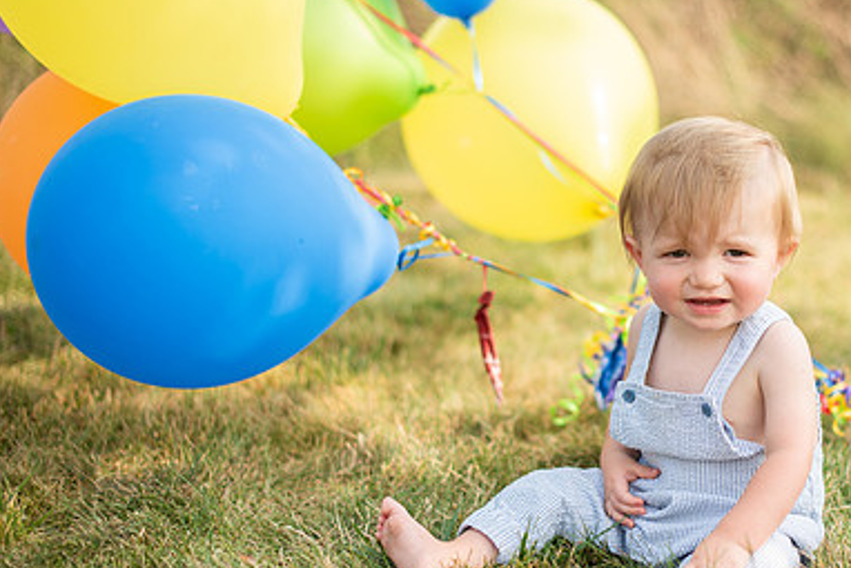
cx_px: 559
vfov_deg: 18.0
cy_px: 331
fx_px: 1797
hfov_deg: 26.5
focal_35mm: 76
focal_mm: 50
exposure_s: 1/2500
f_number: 1.8
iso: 100
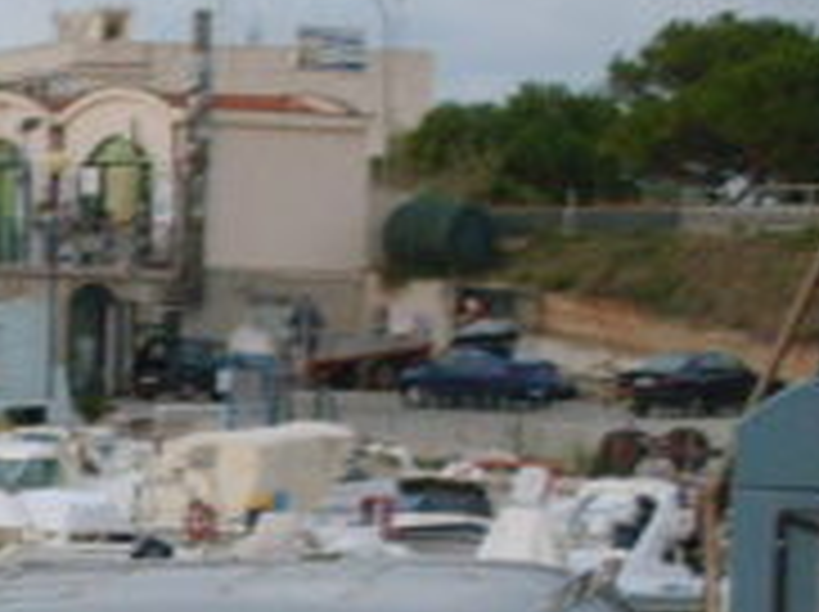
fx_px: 7183
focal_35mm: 304
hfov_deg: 6.4
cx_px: -374
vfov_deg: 4.9
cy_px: 468
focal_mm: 12
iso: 139
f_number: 3.9
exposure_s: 1/45
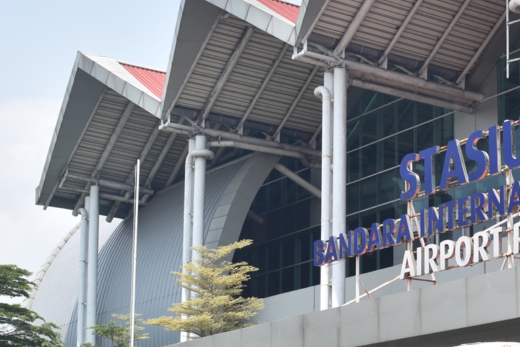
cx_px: 443
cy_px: 307
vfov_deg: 17.3
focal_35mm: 78
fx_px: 1127
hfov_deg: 25.4
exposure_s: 1/800
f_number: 5.6
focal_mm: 25
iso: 200
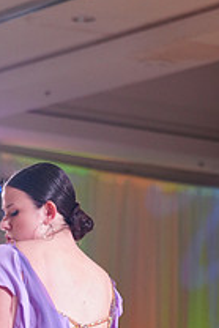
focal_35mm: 209
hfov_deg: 6.6
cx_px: -15
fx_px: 1904
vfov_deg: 9.7
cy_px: 426
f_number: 2.8
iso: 2000
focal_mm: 75
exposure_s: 1/500
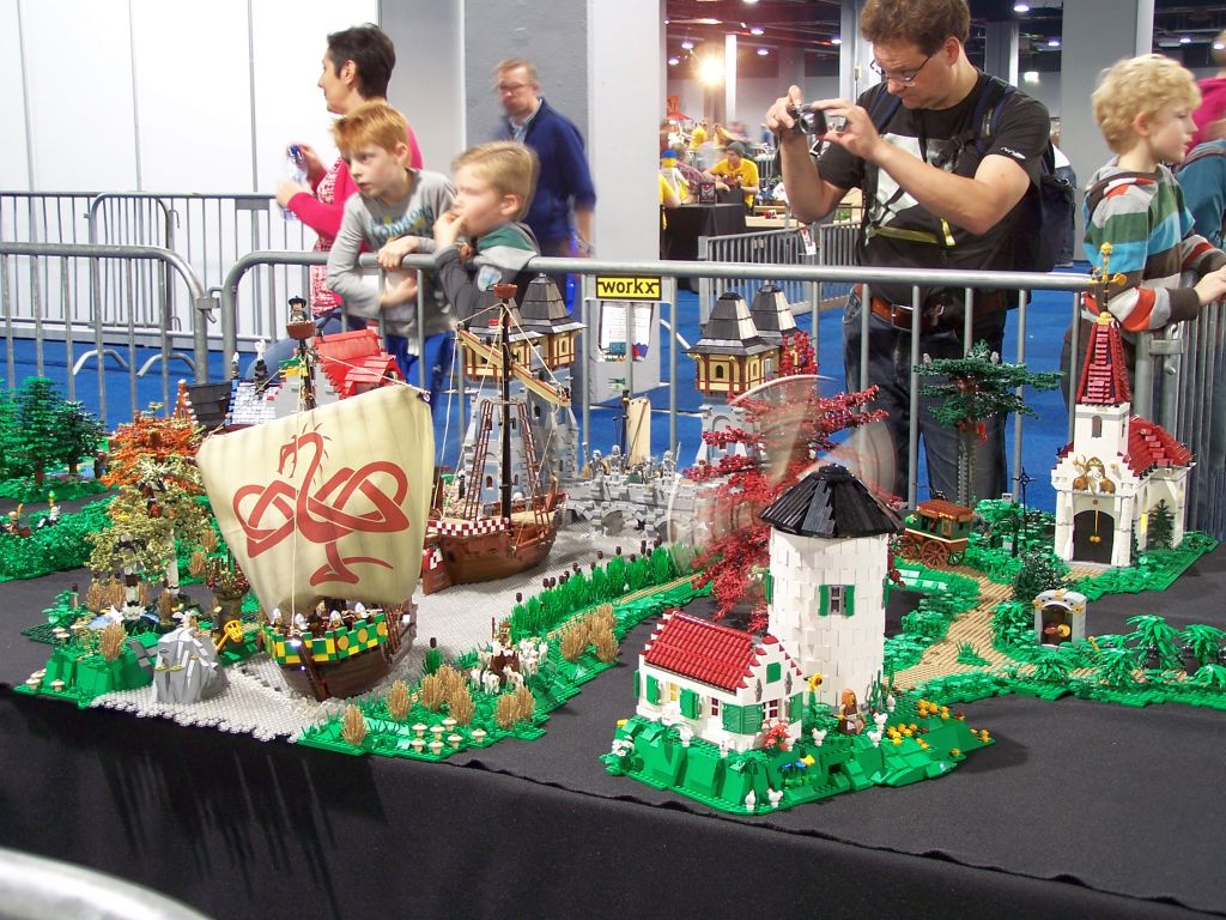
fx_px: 1983
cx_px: 613
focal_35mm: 56
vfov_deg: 26.1
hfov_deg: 34.3
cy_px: 460
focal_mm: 9.3
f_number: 3.1
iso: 80
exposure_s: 1/2
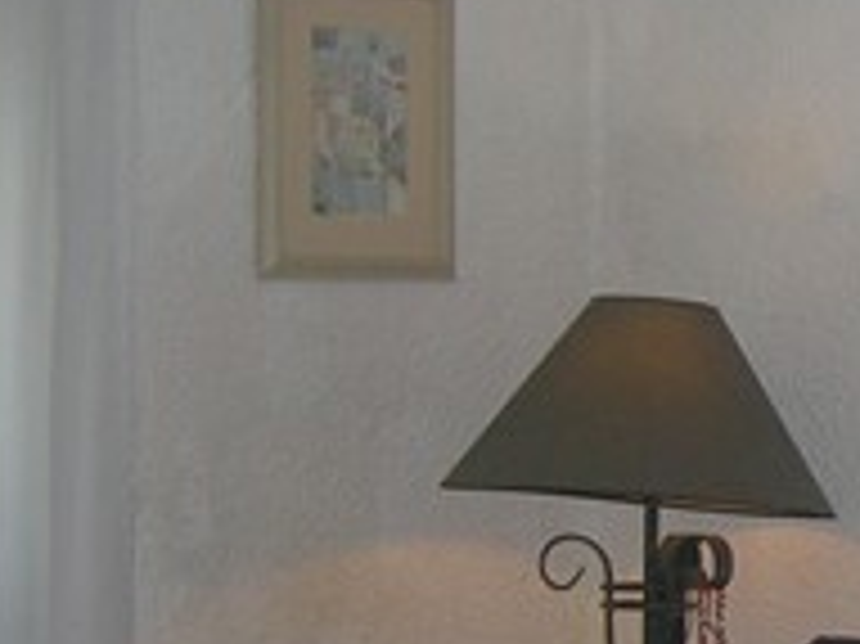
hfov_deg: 16.5
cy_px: 439
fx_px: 2830
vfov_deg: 13.0
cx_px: 1058
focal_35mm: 114
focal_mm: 5.7
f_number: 2.9
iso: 74
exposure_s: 1/60.1
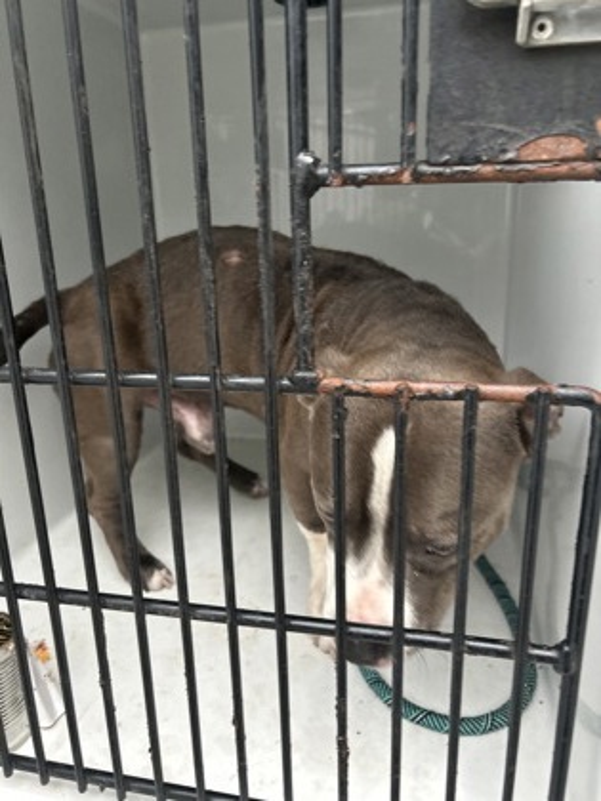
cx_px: 300
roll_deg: -0.5
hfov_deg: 53.1
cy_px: 400
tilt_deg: -14.8
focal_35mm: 26
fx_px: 602
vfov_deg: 67.3
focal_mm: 5.7
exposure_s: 1/60
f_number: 1.5
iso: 320
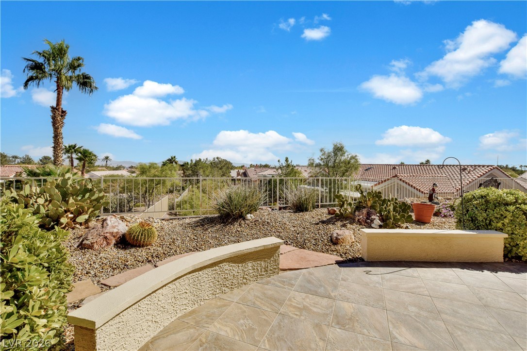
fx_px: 219
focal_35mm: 15
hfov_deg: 100.4
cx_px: 264
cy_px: 176
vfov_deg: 77.3
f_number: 8
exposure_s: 1/2000
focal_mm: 10
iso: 400
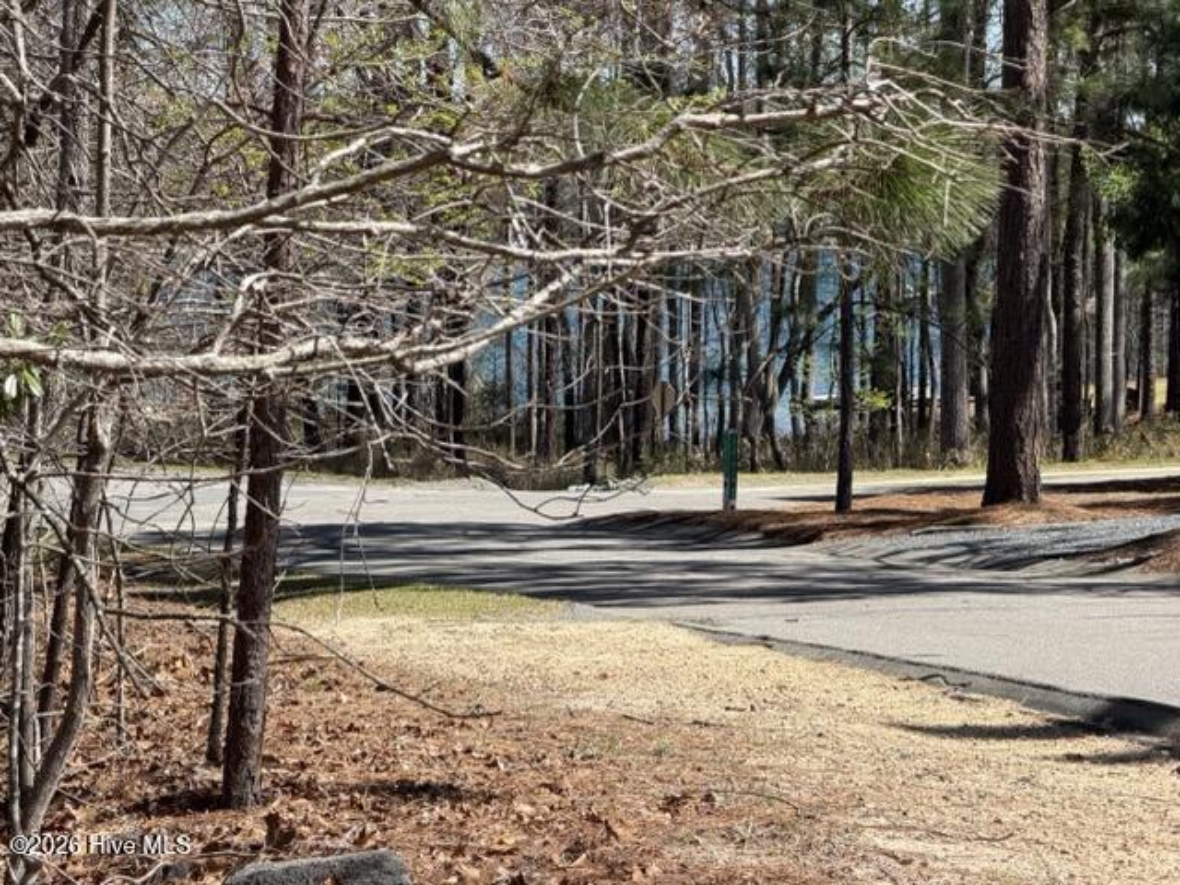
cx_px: 590
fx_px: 3409
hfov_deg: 19.6
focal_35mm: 100
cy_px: 442
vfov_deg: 14.8
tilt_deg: -3.7
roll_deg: +1.0
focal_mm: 16.89
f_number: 2.8
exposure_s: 1/638
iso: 40
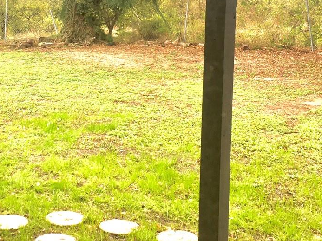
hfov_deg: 28.8
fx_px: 623
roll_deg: +0.8
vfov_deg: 21.6
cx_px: 114
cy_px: 38
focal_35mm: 67
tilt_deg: -3.1
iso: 25
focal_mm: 4.15
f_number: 2.2
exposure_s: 1/100
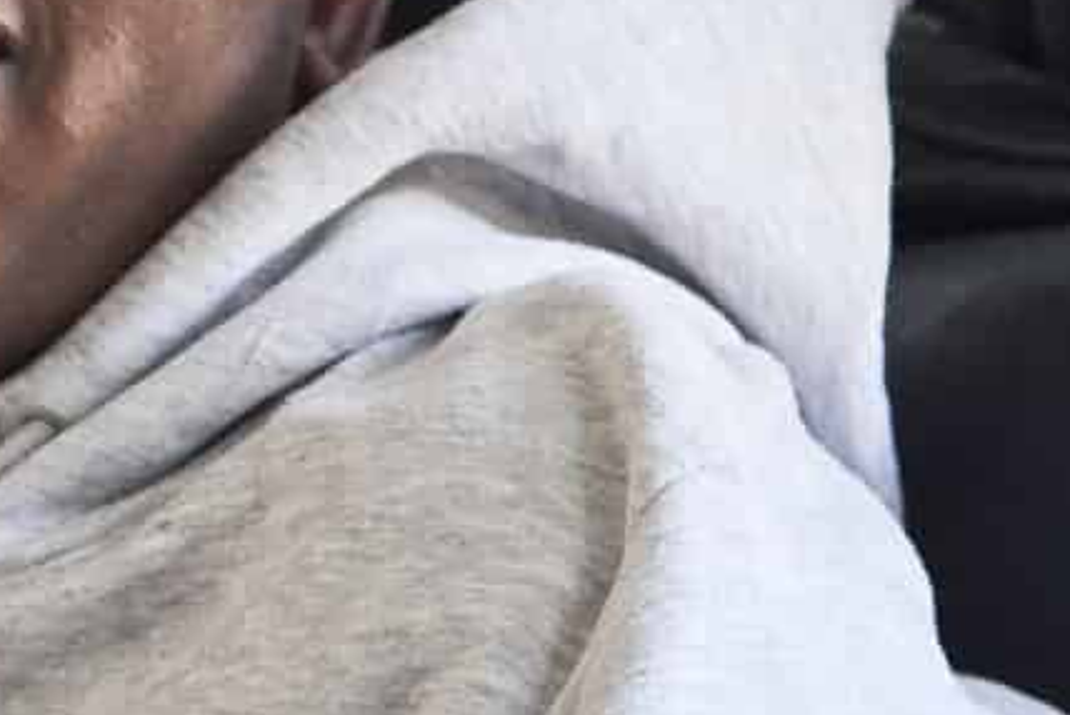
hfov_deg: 6.9
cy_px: 501
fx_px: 8893
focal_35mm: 299
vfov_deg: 4.6
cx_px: 445
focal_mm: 50
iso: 1000
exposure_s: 1/100
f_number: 3.5
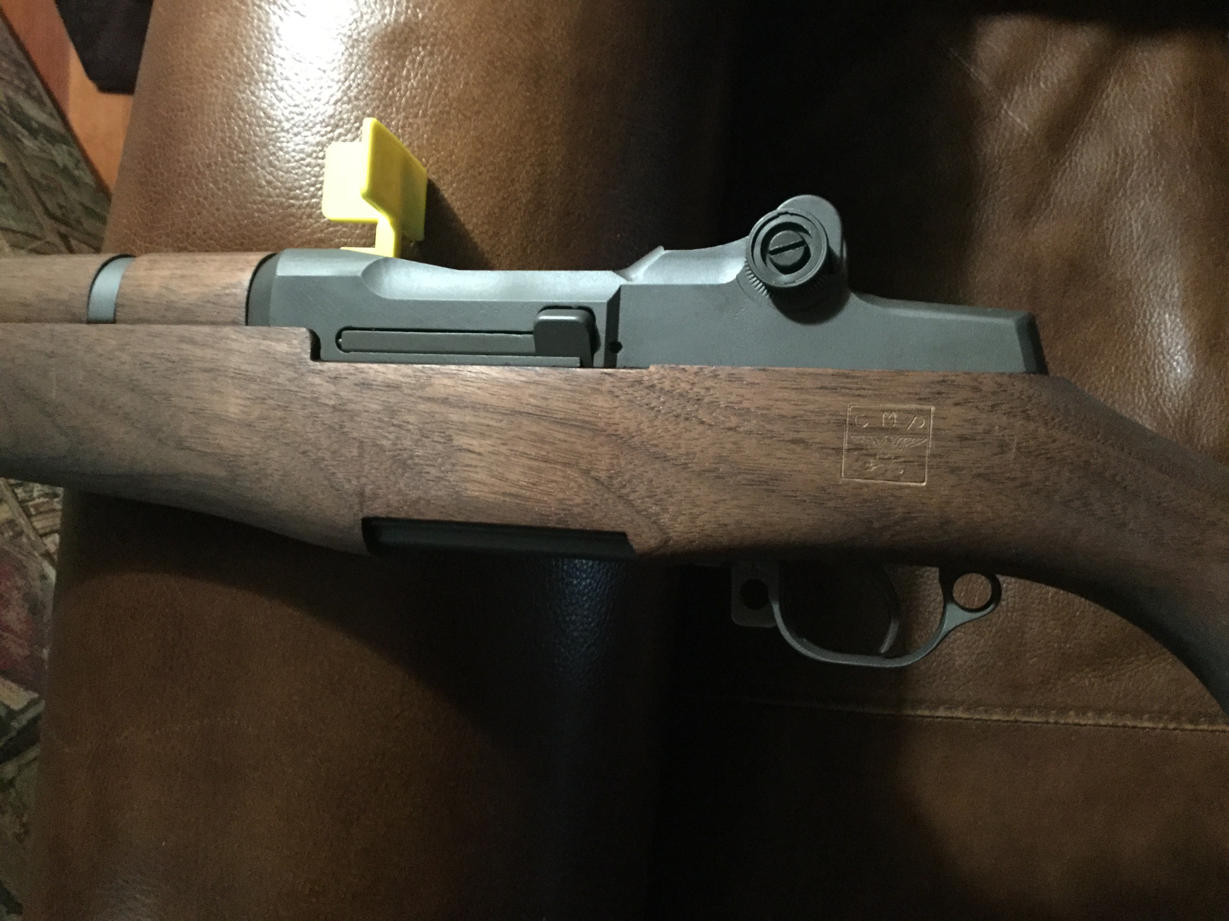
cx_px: 614
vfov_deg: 45.4
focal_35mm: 31
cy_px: 460
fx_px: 1101
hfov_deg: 58.4
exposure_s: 1/15
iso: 400
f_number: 2.4
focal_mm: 3.3
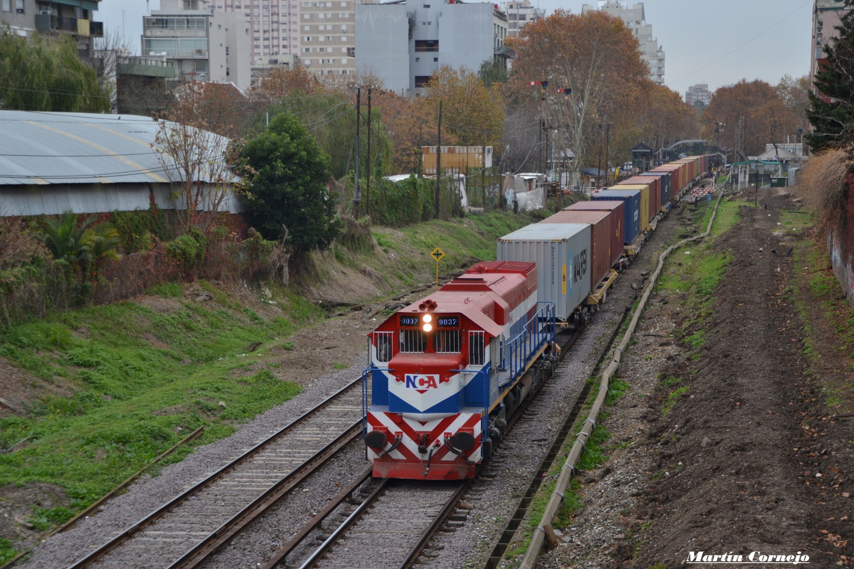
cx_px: 427
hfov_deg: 26.0
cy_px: 284
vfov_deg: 17.5
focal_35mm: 78
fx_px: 1850
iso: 100
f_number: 4.8
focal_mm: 52
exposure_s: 1/200
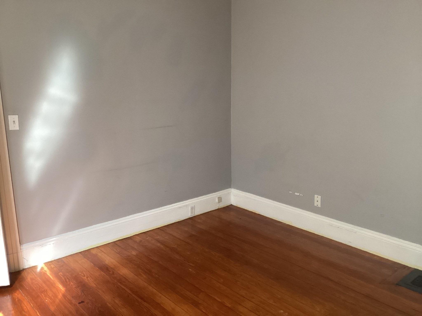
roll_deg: +1.2
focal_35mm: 31
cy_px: 158
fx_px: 378
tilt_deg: -13.6
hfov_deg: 58.4
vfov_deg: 45.4
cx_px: 211
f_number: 2.4
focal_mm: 3.3
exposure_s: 1/60
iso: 250
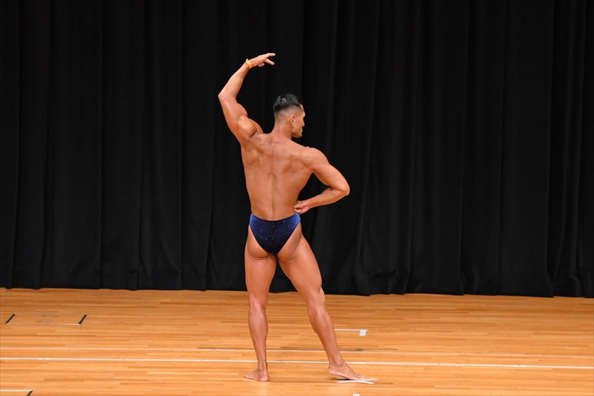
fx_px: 3579
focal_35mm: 217
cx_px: 297
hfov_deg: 9.5
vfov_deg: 6.3
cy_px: 198
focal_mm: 145
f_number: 5.6
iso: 4000
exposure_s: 1/400
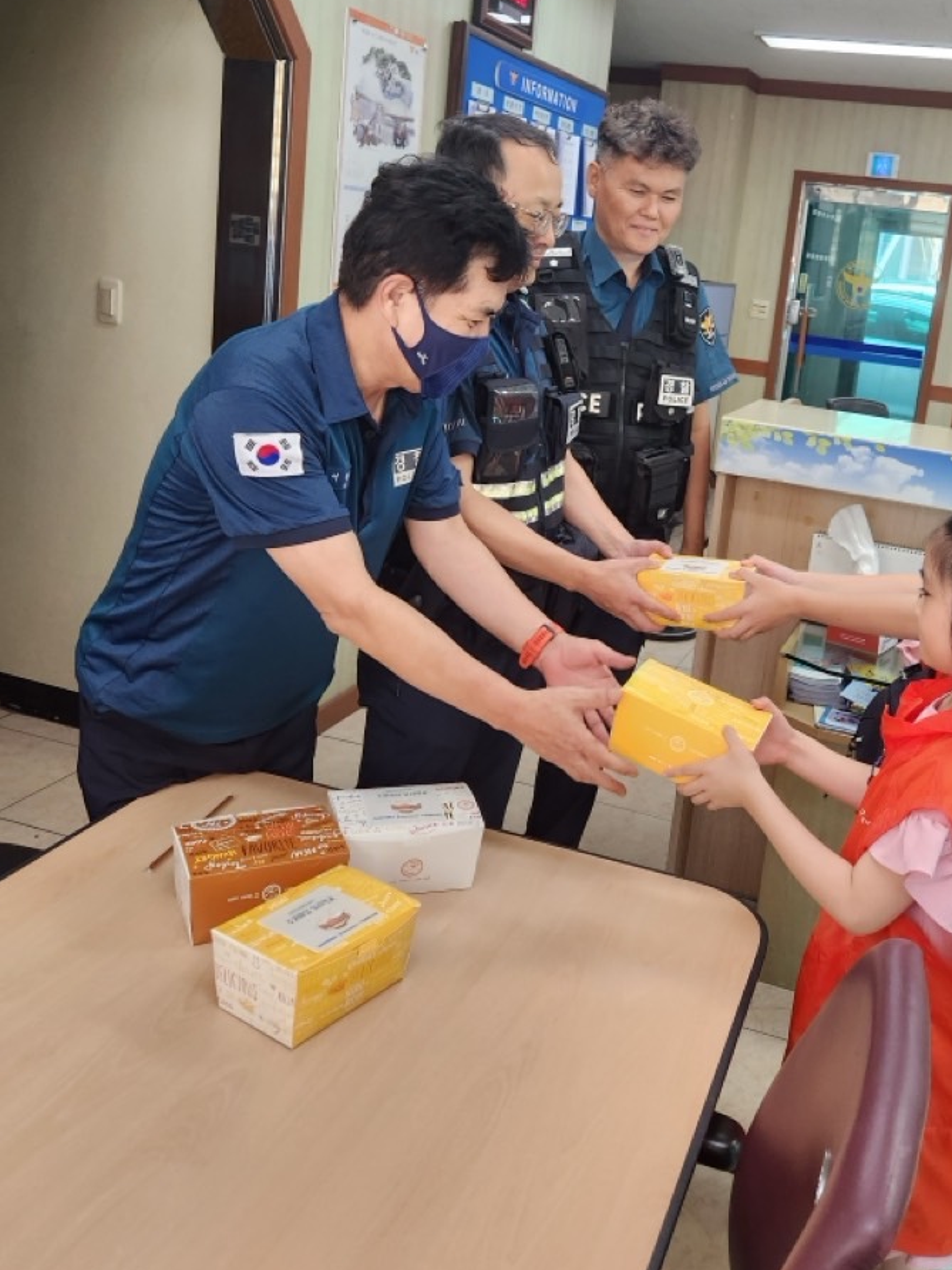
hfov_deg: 42.4
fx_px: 1210
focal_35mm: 33
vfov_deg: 54.6
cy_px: 457
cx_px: 638
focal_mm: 5.4
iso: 200
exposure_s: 1/120
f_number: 1.8
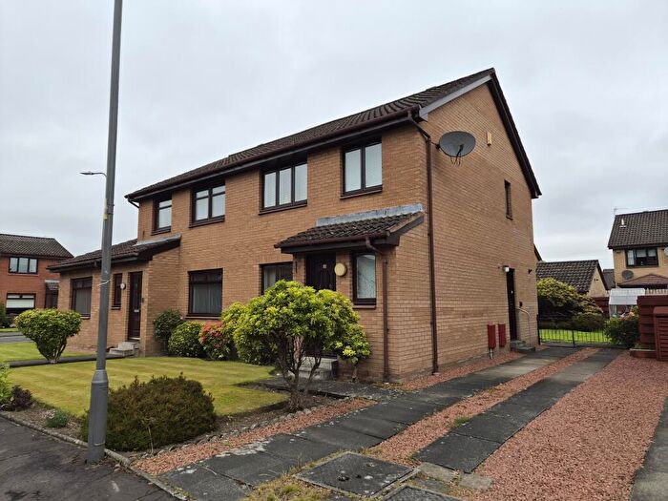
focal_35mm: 23
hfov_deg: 73.9
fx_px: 444
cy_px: 250
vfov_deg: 58.9
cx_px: 334
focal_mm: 5.4
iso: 80
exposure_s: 1/3936
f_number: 1.8
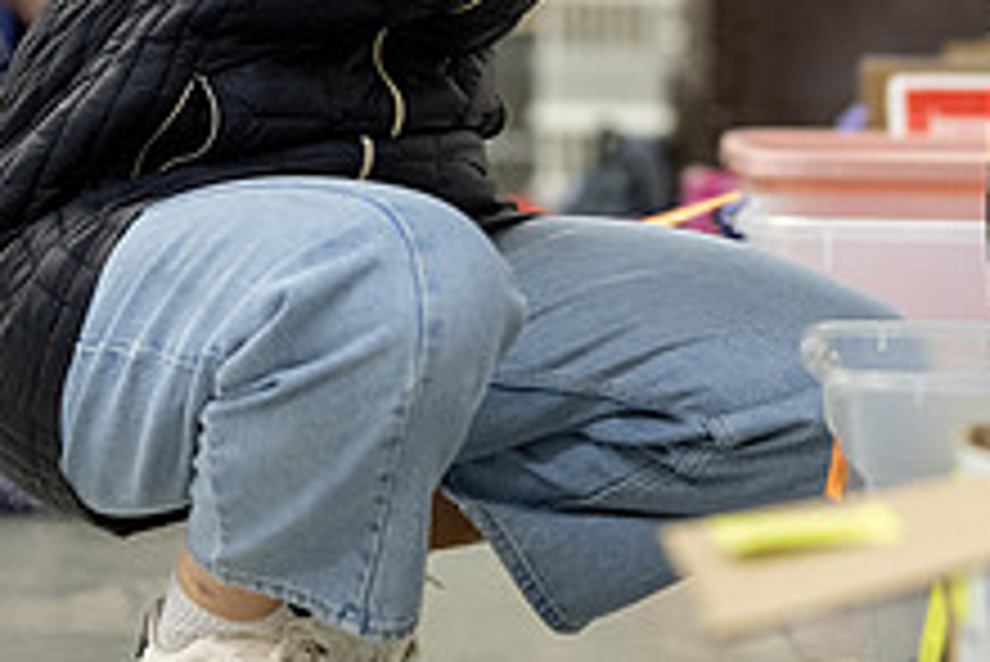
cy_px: -79
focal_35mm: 224
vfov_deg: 6.1
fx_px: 6164
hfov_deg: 9.2
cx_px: 850
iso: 1250
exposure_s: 1/250
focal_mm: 85
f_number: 1.8
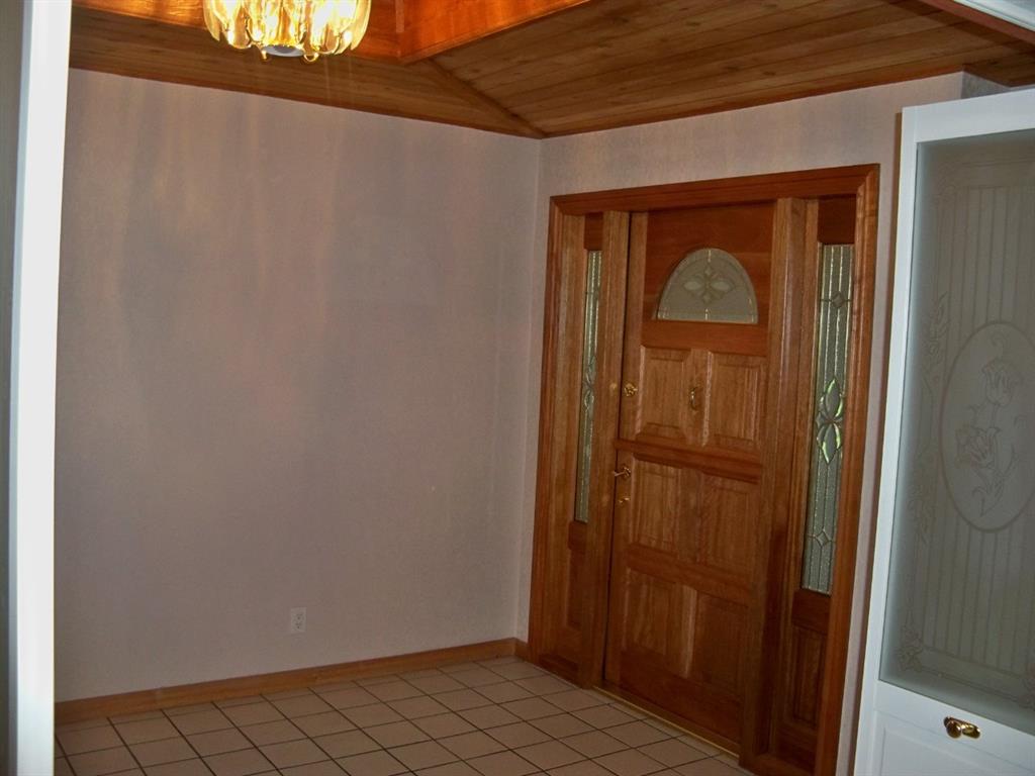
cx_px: 518
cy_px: 388
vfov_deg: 40.7
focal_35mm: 35
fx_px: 1046
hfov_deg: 52.6
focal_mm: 6.2
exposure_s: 1/30
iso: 200
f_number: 3.5
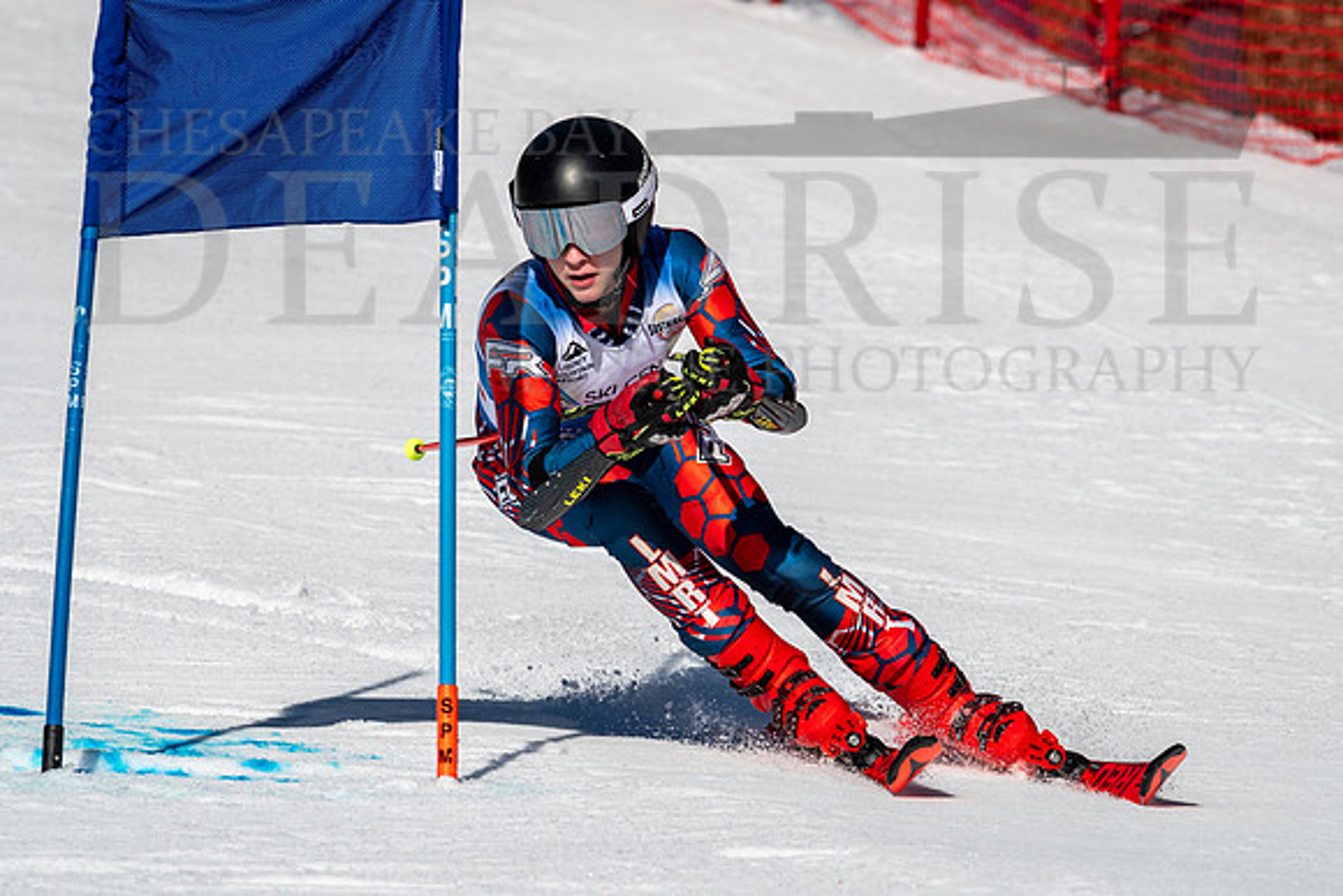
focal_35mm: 686
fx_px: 25586
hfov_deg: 3.0
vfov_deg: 2.0
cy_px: 425
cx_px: 654
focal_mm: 400
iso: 200
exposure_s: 1/2000
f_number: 8
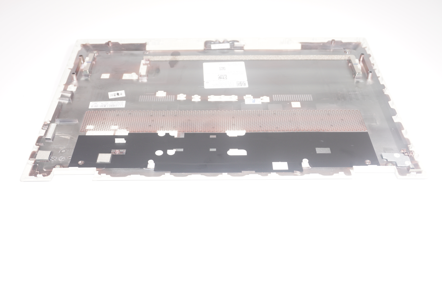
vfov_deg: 35.4
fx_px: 460
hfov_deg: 51.3
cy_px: 147
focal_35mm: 38
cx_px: 221
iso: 250
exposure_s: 1/125
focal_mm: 25
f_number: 5.6
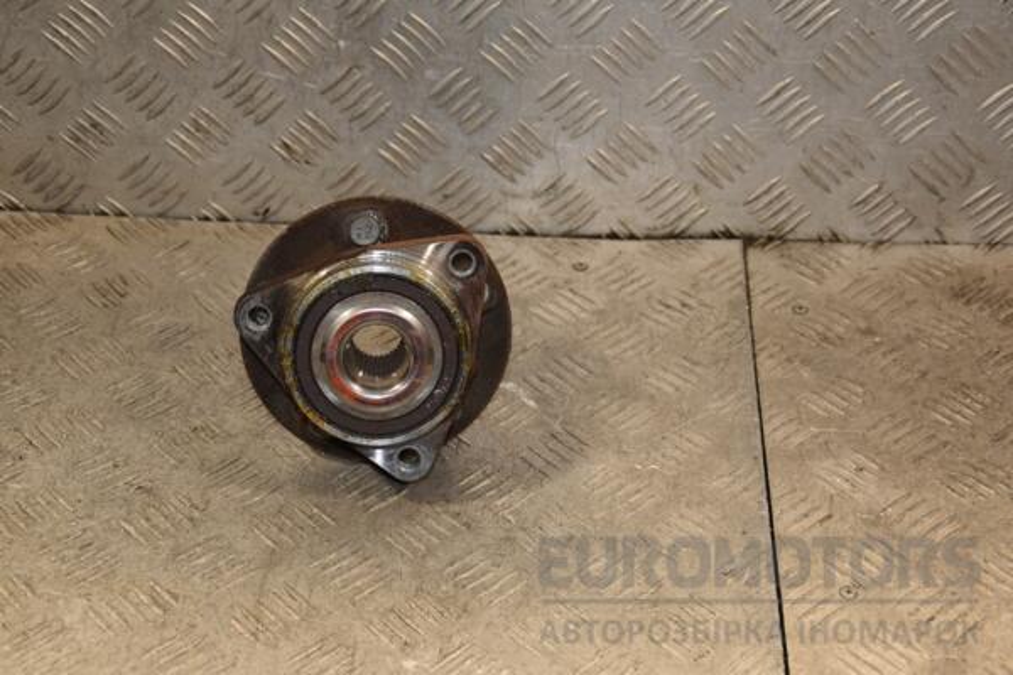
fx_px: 1773
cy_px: 338
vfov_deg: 21.6
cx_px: 506
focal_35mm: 63
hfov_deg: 31.9
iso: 800
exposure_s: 1/200
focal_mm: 42
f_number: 5
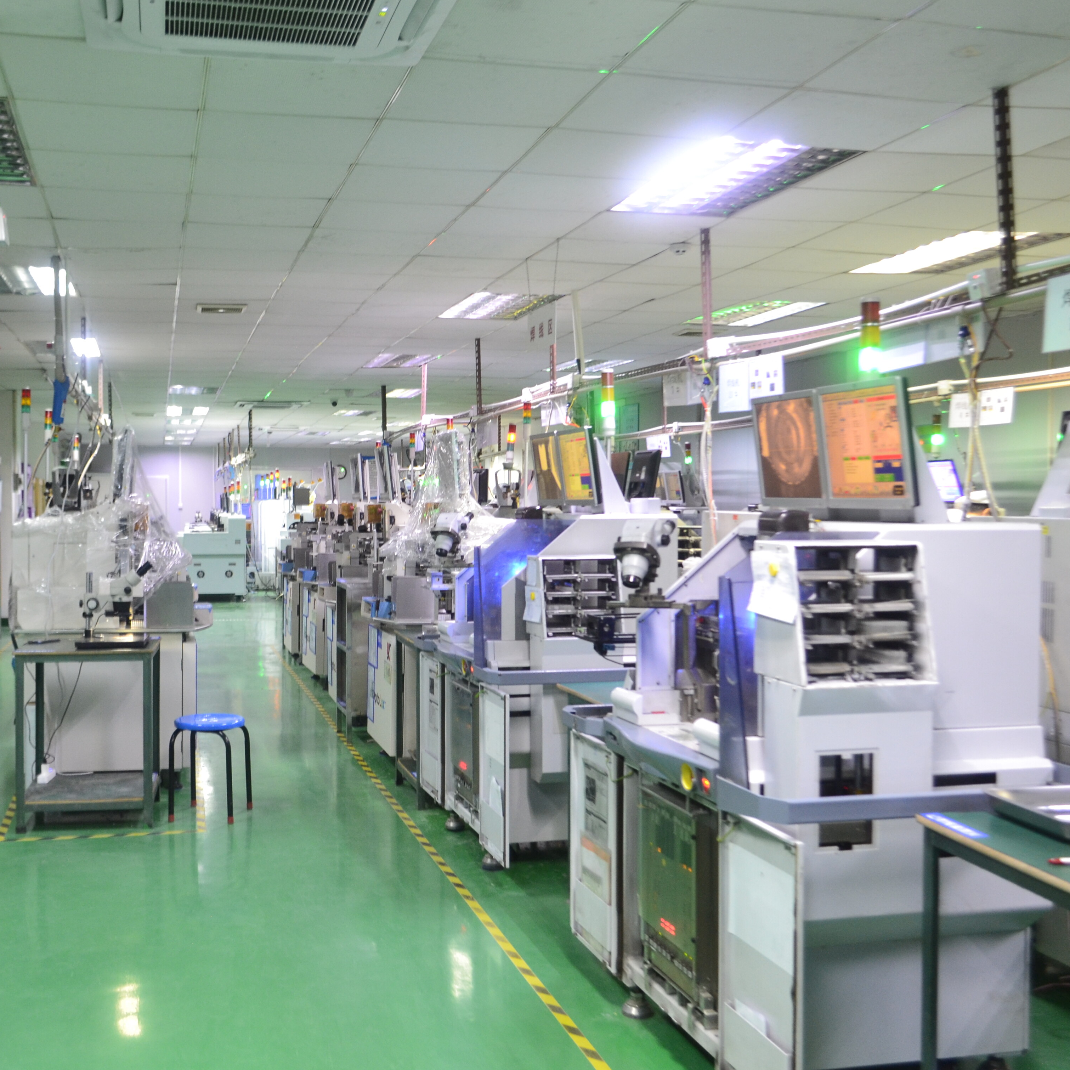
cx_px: 401
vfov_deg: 47.2
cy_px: 534
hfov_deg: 46.8
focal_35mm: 35
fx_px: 1224
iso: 800
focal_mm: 18
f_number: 3.5
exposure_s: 1/10
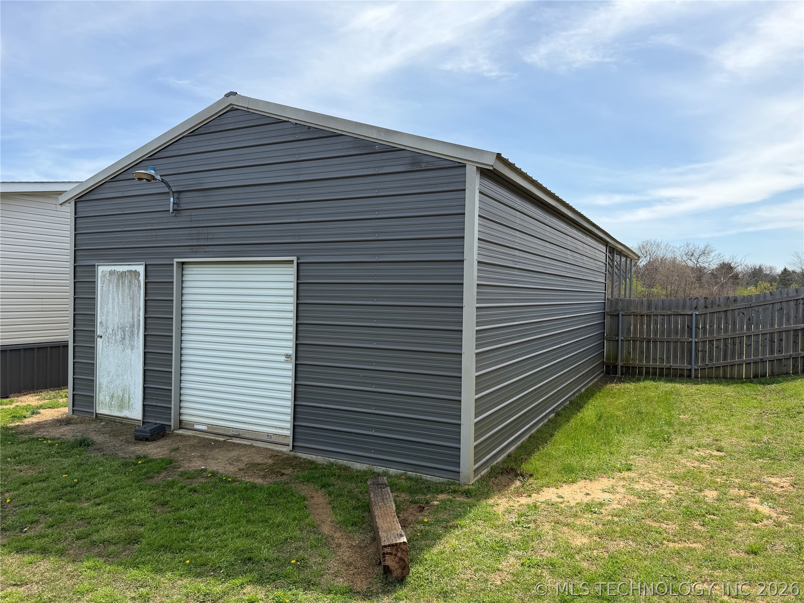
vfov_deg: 56.8
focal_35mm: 24
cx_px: 402
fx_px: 557
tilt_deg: +0.3
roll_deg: -0.2
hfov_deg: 71.6
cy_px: 302
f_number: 1.78
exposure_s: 1/3425
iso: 80
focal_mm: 6.76
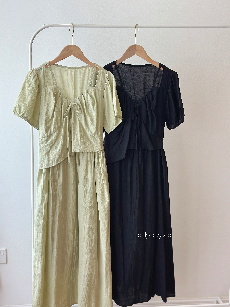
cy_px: 154
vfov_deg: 39.7
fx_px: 425
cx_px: 115
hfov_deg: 30.3
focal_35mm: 48
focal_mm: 6.86
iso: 100
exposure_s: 1/171
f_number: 1.78
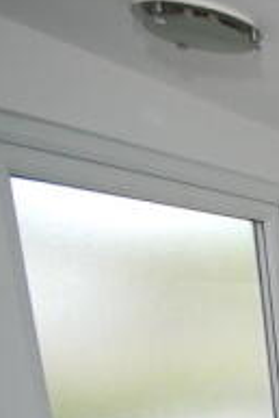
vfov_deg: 34.3
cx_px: 634
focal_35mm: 51
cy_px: 446
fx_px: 592
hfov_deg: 16.0
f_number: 5.6
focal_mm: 10
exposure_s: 1/125
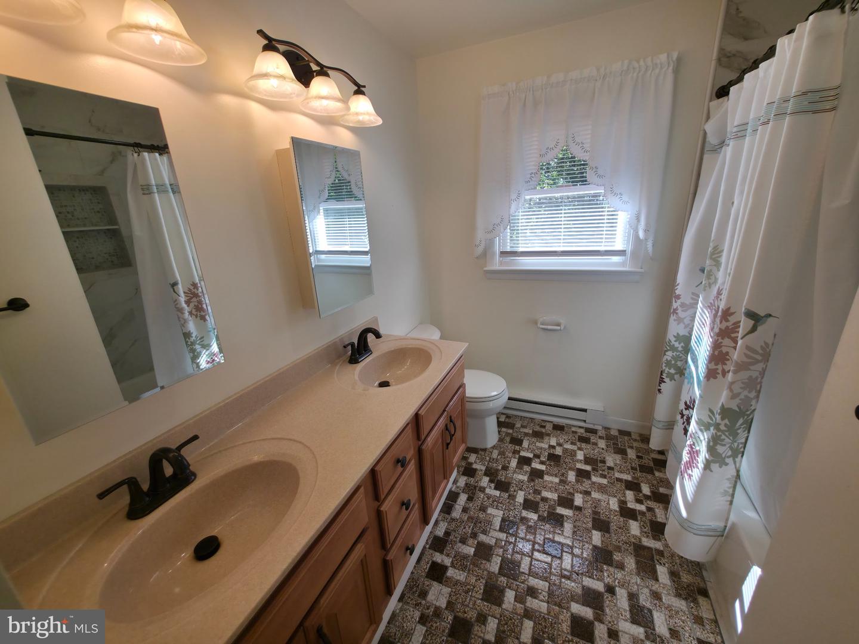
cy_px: 322
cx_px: 430
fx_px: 323
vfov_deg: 89.9
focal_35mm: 13
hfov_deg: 106.2
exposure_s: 1/60
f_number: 1.9
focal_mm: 2.2
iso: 25
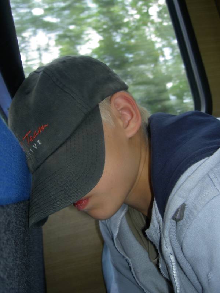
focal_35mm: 39
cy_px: 146
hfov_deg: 36.8
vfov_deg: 47.9
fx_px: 330
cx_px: 110
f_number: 2.8
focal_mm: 8
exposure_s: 1/60
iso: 100
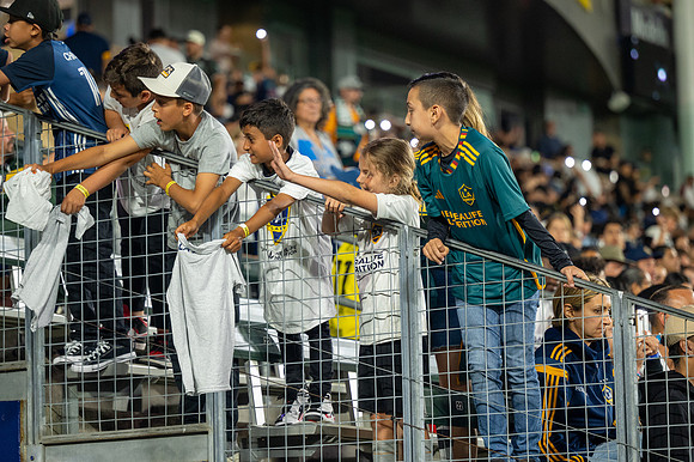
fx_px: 2745
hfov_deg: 14.4
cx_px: 347
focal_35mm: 142
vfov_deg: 9.6
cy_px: 199
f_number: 2.8
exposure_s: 1/250
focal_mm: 125
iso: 3600
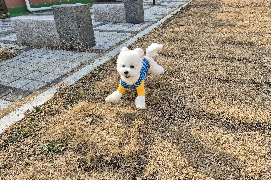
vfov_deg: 53.1
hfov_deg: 73.7
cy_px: 86
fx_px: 181
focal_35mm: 24
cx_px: 135
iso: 25
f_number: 1.8
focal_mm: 5.4
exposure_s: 1/1000
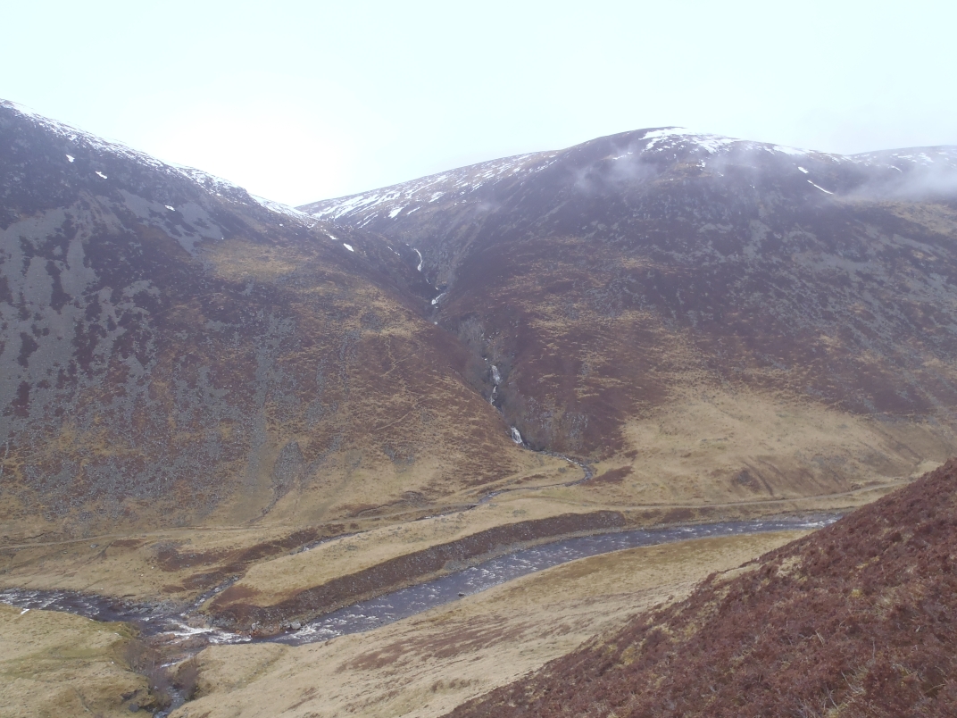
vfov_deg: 49.7
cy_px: 359
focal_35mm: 28
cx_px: 478
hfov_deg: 63.4
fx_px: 774
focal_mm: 5
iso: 80
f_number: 4.5
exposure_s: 1/80
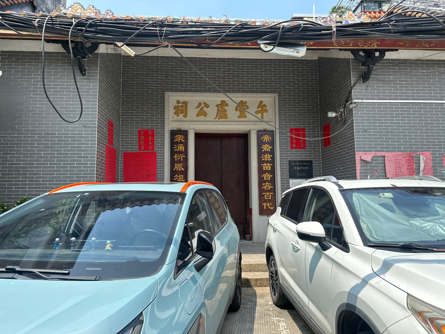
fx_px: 309
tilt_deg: +4.9
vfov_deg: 56.8
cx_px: 222
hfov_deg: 71.6
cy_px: 167
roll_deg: -0.2
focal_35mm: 24
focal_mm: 6.86
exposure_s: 1/2410
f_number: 1.78
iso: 80
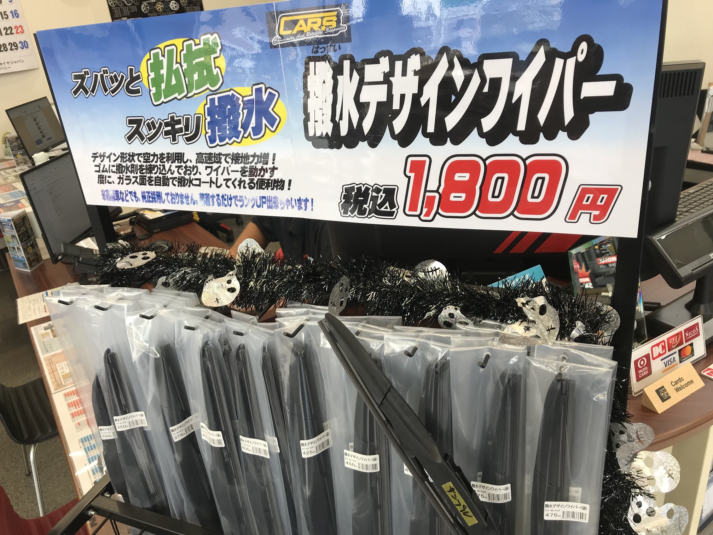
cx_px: 356
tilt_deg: -23.9
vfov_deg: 49.7
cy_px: 268
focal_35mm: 28
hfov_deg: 63.4
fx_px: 577
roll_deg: +6.5
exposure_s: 1/100
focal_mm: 3.99
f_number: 1.8
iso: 32
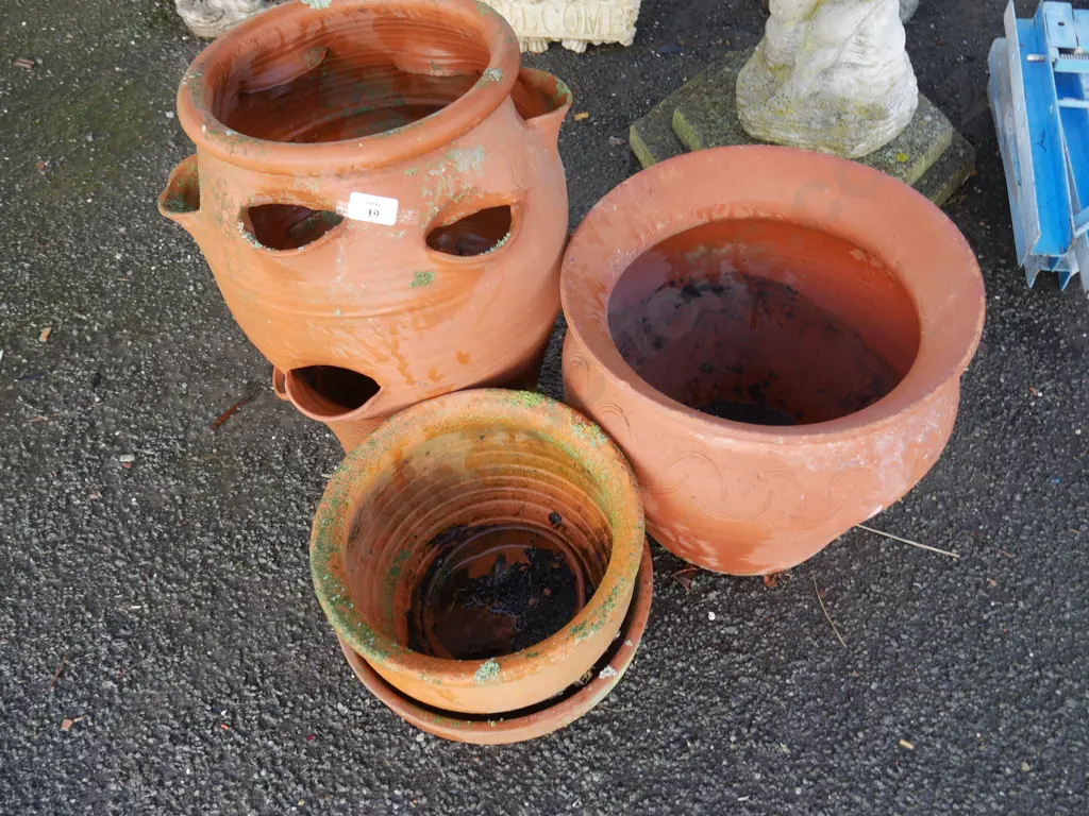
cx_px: 544
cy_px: 408
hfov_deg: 60.0
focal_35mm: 30
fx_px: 944
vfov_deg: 46.8
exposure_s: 1/125
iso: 200
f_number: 4.5
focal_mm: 15
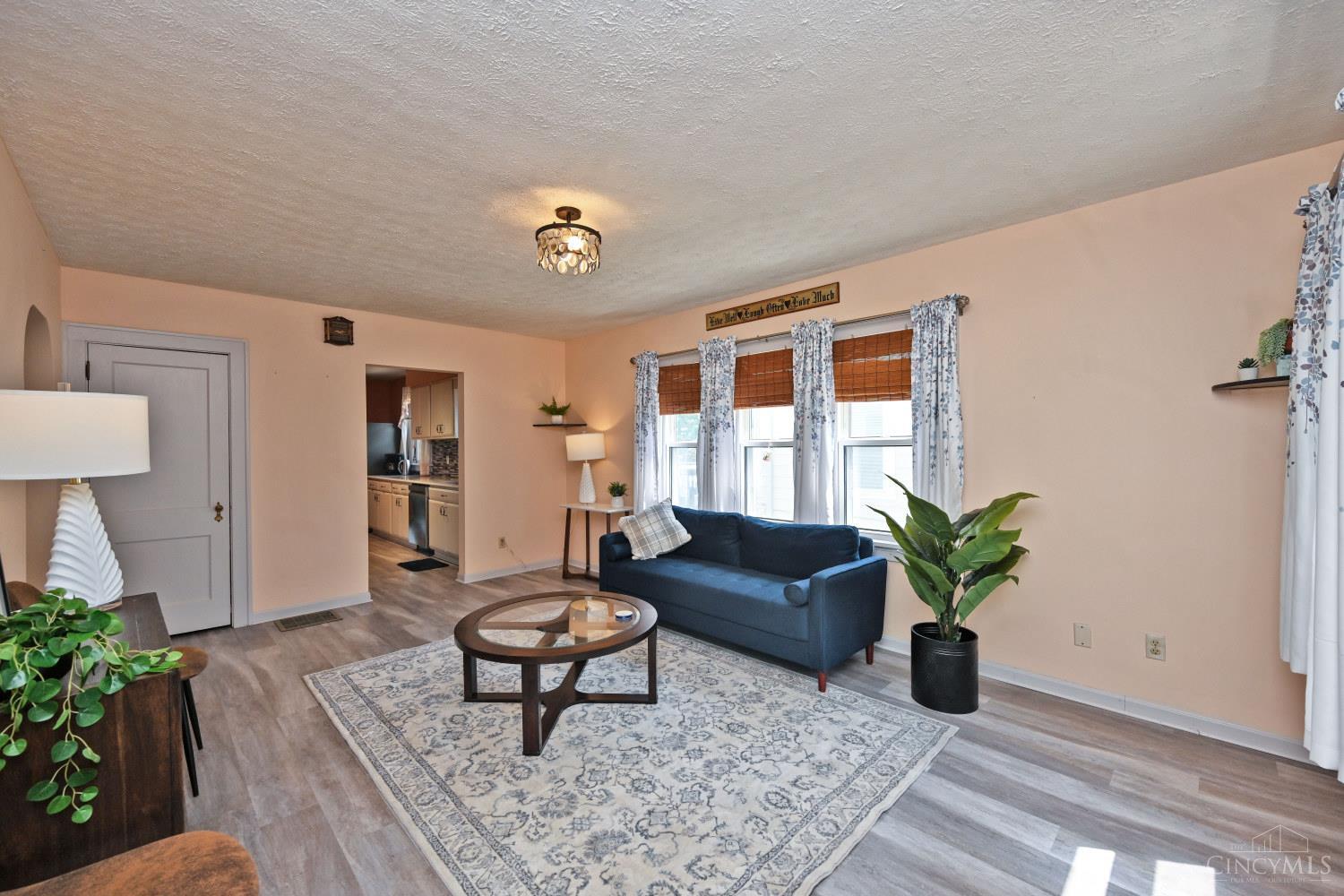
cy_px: 448
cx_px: 672
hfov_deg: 104.3
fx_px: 523
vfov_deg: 81.2
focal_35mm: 14
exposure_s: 1/125
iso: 200
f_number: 5.6
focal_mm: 14
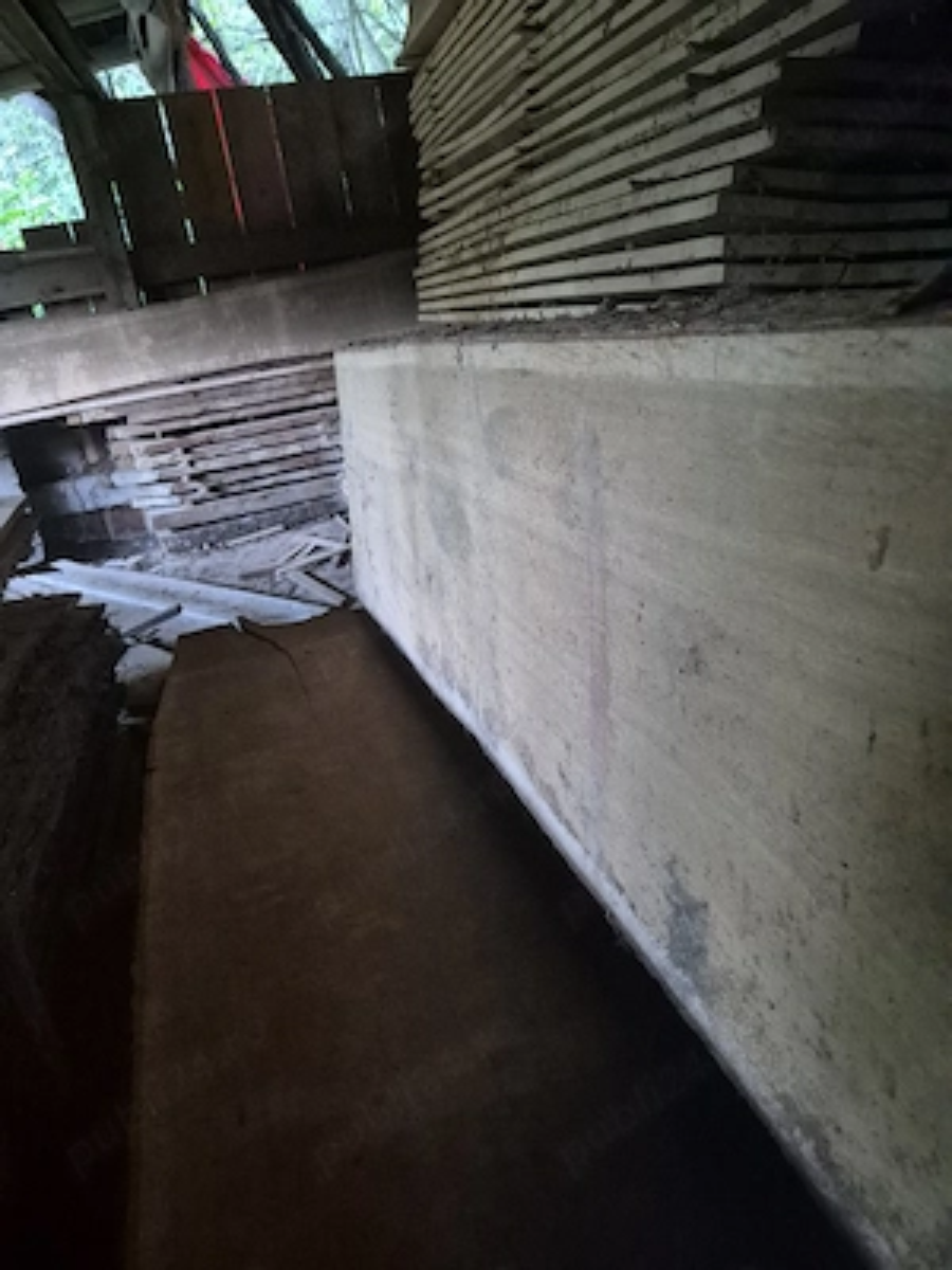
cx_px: 476
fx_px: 843
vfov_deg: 73.9
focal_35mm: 23
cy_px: 635
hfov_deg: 58.9
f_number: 1.8
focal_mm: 5.4
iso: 2500
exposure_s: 1/100
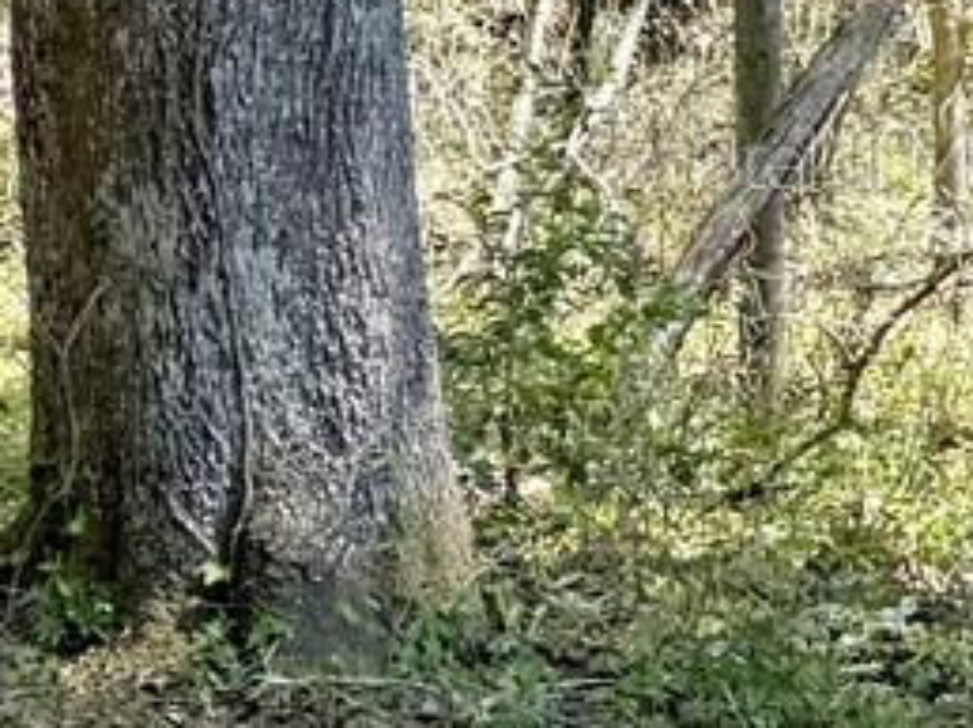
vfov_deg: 9.9
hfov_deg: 9.9
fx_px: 4184
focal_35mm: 149
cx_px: -1961
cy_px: 158
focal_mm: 6.76
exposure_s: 1/1618
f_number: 1.78
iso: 100
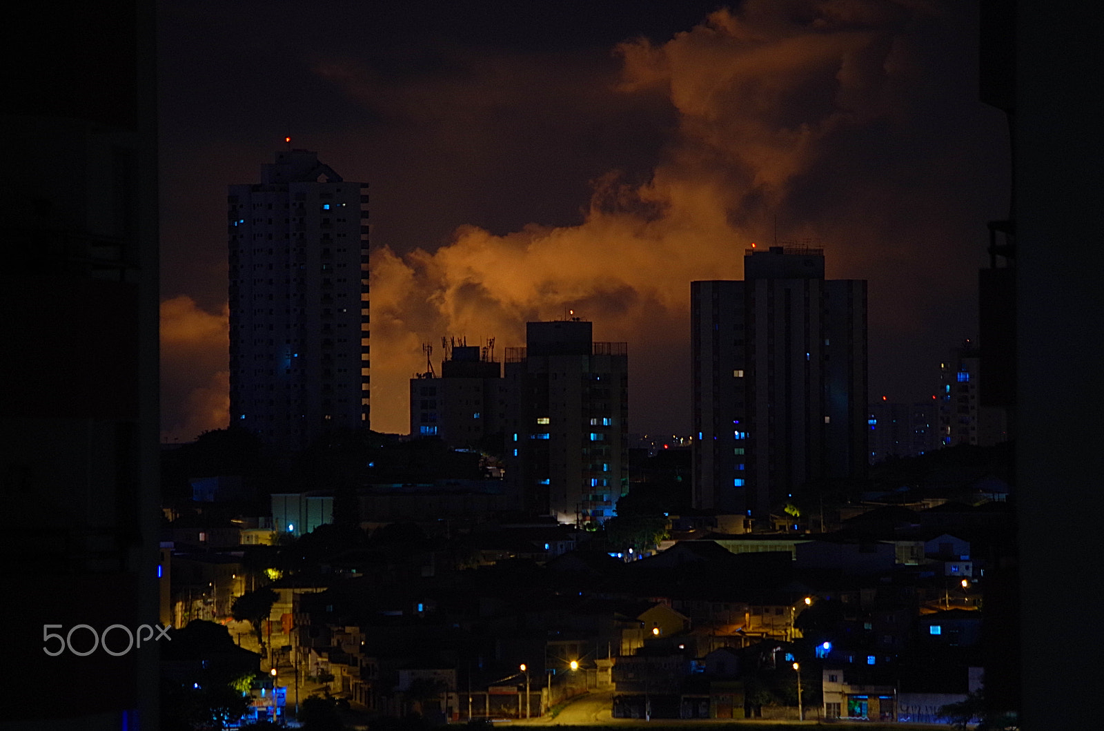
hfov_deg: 8.6
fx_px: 7343
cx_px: 552
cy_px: 366
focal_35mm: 240
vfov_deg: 5.7
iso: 800
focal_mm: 160
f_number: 5.6
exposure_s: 1/8
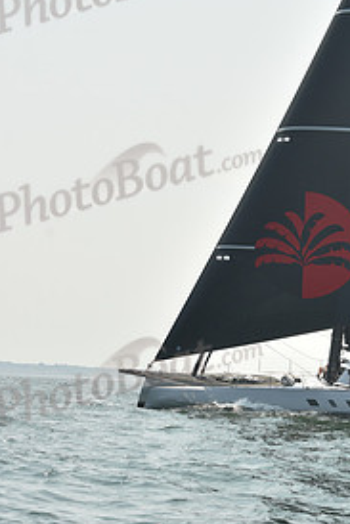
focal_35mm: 148
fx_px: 2155
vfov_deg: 13.7
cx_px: 362
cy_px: 57
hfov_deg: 9.2
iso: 250
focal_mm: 70
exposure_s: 1/800
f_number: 8
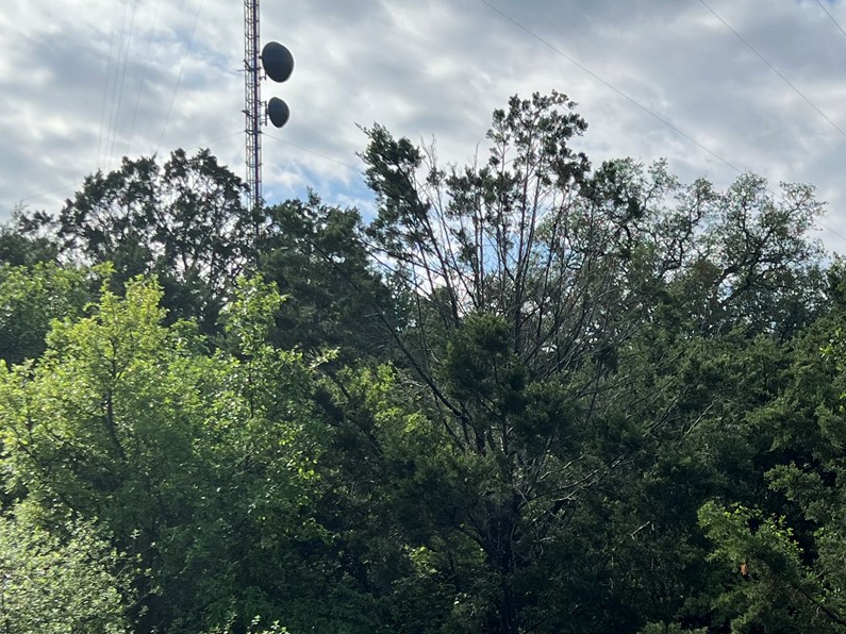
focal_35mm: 67
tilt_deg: +5.0
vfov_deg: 21.8
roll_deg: +1.7
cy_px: 417
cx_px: 558
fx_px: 1637
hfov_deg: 28.8
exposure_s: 1/5882
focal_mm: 5.7
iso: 50
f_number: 1.5
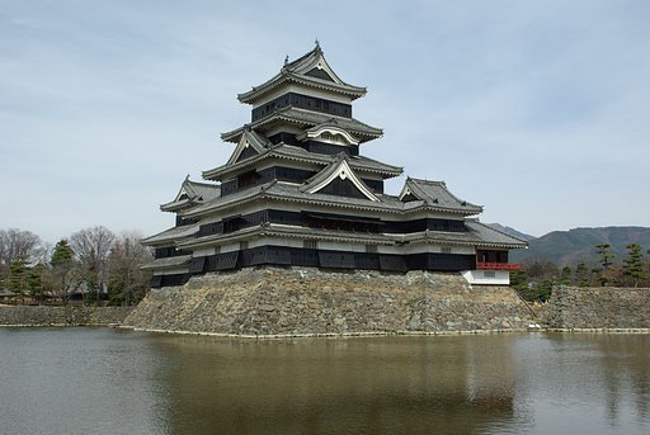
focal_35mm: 36
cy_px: 218
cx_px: 325
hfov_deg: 53.1
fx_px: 651
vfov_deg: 37.0
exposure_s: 1/250
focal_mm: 24
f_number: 6.7
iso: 100
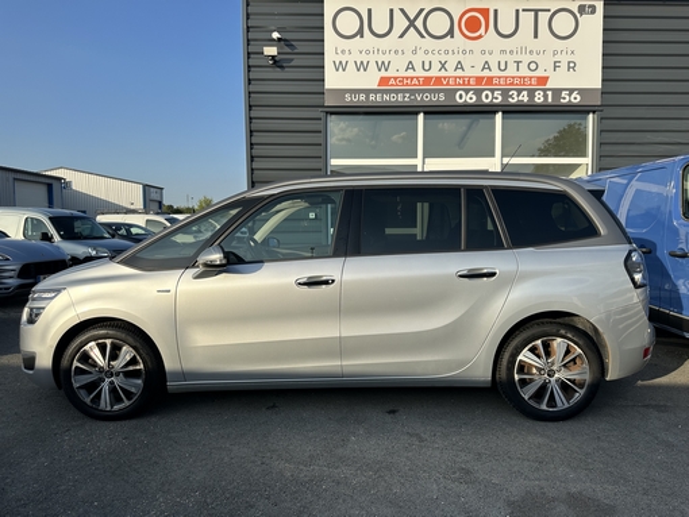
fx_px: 478
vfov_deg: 56.9
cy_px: 258
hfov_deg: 71.6
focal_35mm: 24
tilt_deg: -4.9
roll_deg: +0.5
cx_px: 344
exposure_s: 1/3247
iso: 80
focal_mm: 6.86
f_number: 1.78
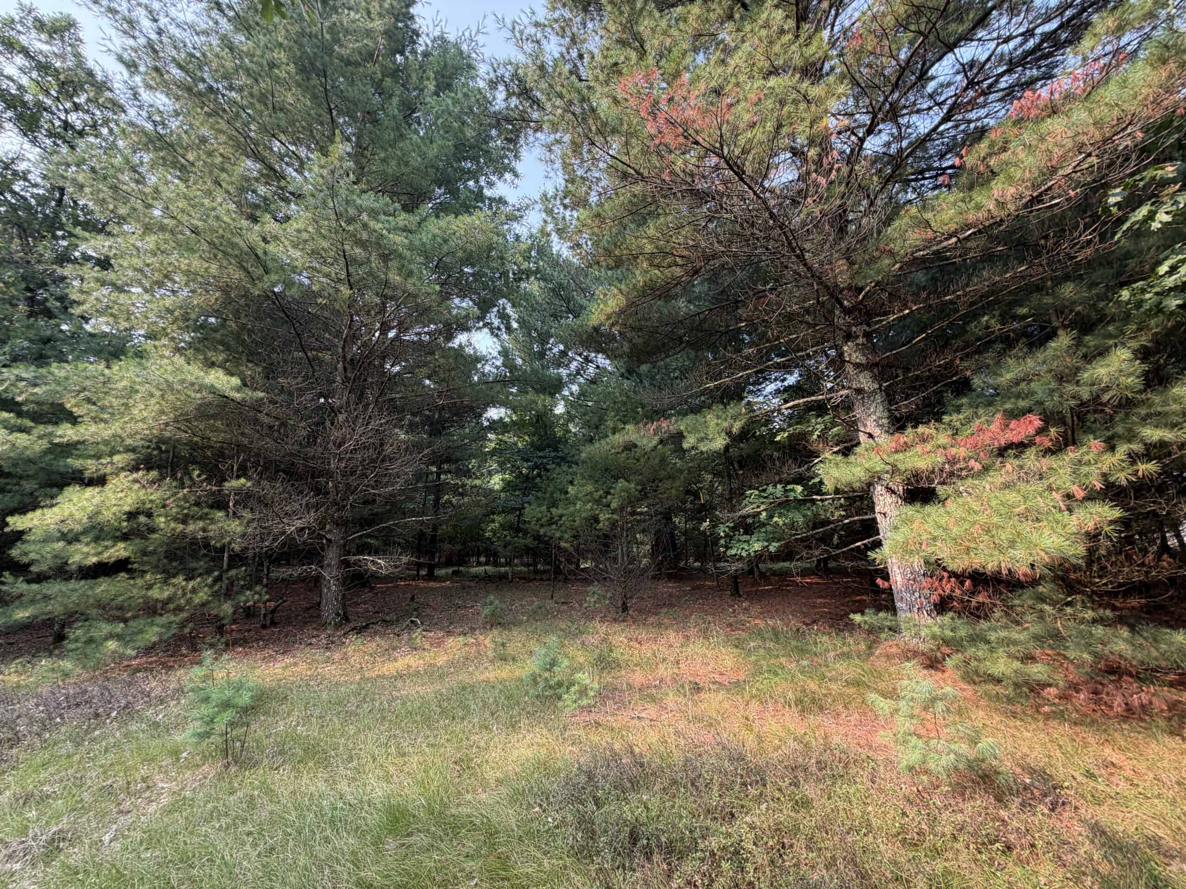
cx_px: 593
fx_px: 480
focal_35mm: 14
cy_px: 444
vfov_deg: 85.7
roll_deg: +1.0
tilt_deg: +12.0
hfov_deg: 102.1
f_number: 2.2
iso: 50
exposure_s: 1/121
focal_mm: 2.22
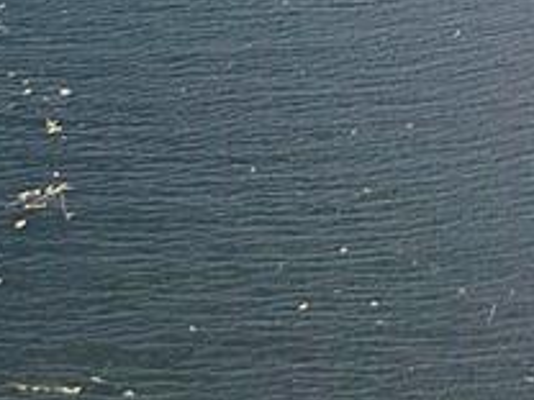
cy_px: -681
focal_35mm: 185
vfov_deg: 7.3
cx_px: 724
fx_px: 2854
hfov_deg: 10.4
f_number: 2.8
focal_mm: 4.39
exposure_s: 1/1600
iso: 100
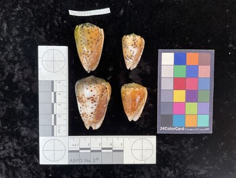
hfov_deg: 61.6
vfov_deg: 48.3
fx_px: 198
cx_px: 118
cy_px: 89
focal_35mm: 29
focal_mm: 3
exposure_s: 1/120
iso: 50
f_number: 1.8
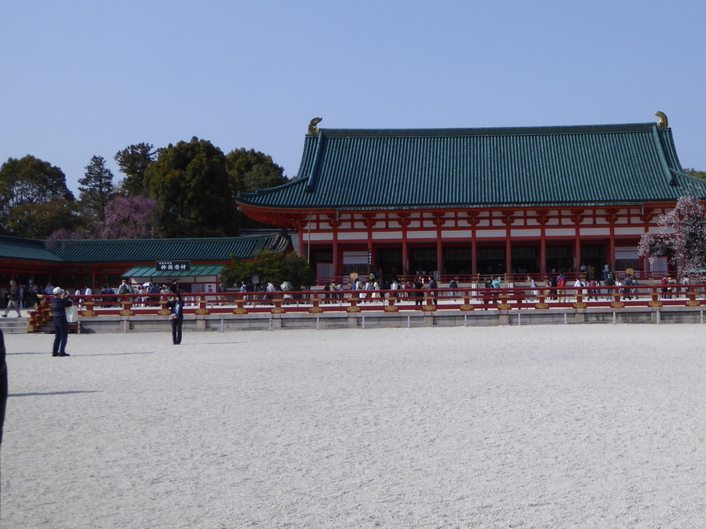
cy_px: 211
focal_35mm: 53
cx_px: 477
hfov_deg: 35.8
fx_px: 1081
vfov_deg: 27.5
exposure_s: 1/1300
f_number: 3.7
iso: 100
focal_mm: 6.7
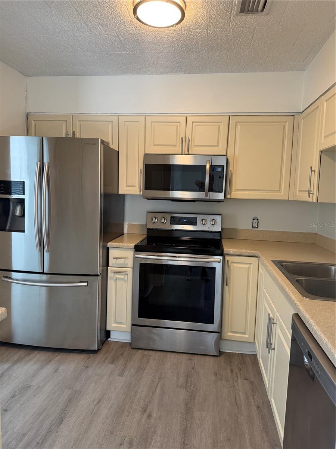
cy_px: 224
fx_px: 311
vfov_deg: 71.6
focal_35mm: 24
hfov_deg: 56.8
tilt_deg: -6.0
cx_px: 168
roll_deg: -2.2
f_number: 1.78
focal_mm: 6.76
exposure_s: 1/60
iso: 125
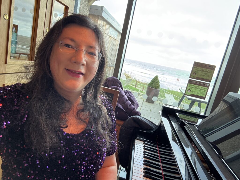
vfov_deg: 58.9
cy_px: 90
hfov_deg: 73.9
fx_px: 159
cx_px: 120
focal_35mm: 23
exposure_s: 1/50
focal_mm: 2.69
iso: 125
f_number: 1.9
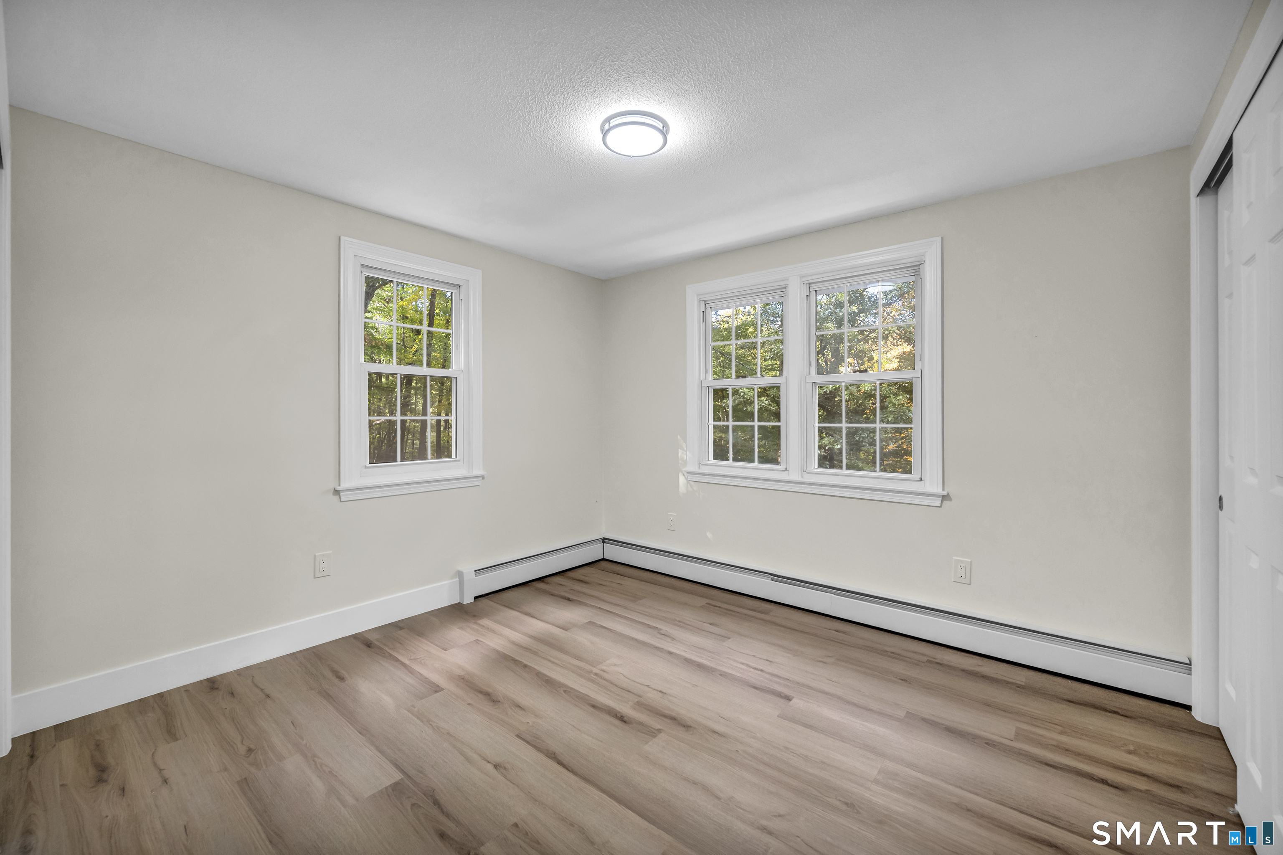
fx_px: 499
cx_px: 642
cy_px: 428
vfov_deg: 81.2
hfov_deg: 104.3
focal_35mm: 14
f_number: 7.1
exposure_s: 1/15
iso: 360
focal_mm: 14
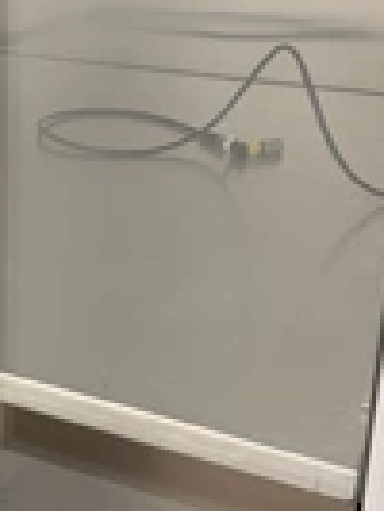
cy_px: 184
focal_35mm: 72
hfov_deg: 19.8
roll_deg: +0.3
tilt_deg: -20.0
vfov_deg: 26.9
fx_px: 1063
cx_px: -15
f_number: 1.78
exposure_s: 1/60
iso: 400
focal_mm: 6.76
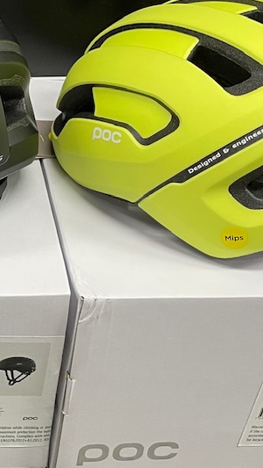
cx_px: -84
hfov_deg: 16.7
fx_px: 843
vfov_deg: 31.0
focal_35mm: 68
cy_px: 228
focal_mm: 4.2
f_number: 1.6
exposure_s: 1/50
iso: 160
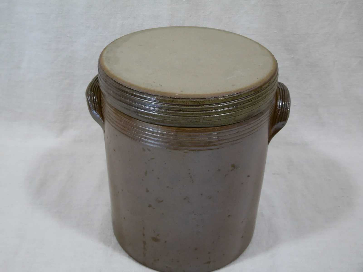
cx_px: 182
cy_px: 136
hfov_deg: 43.9
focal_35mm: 43
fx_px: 451
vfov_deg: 33.6
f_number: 3.8
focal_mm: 7.7
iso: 100
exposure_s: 1/20
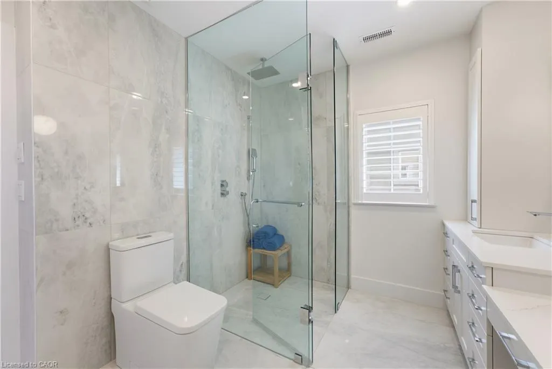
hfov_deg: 104.2
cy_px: 184
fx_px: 215
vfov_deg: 81.3
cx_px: 276
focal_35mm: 14
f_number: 10
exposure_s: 1/8
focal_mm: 14
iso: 800
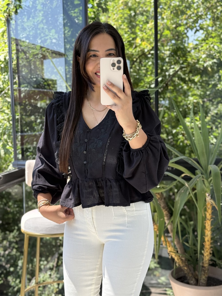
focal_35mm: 48
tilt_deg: -16.9
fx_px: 410
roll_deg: +0.0
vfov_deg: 39.7
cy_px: 148
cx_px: 111
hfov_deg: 30.3
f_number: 1.78
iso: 64
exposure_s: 1/361
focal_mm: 6.76
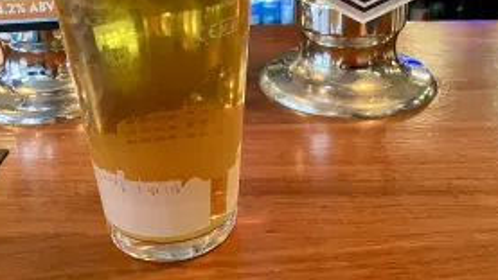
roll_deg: +1.0
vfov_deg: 26.4
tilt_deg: -17.8
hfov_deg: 46.4
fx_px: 581
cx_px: 248
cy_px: 38
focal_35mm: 44
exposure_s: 1/25
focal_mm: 3.99
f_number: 1.8
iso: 320
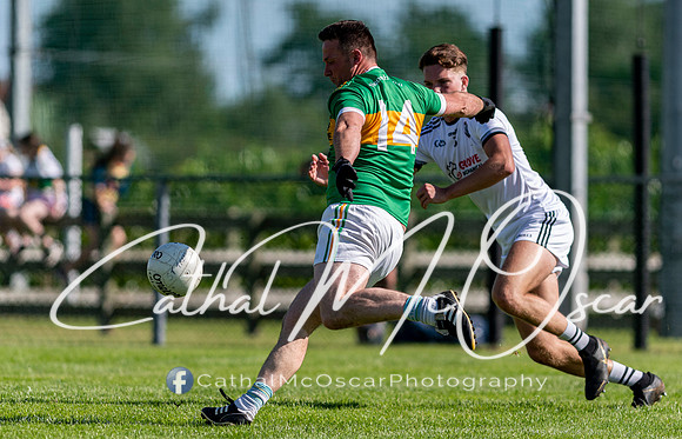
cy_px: 211
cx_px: 374
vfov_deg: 2.6
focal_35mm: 525
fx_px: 9830
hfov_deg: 4.0
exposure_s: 1/2500
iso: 125
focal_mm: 300
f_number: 2.8
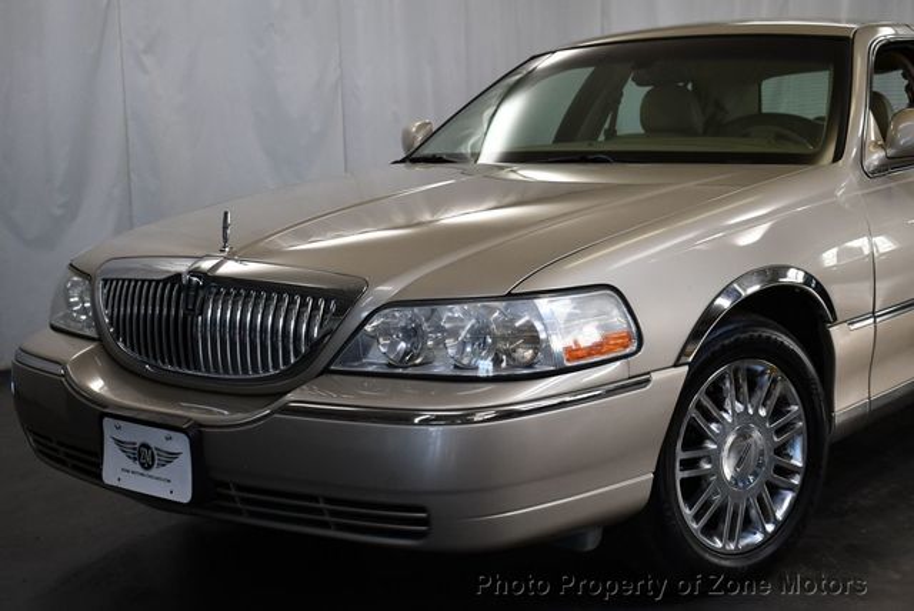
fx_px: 1321
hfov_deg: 38.2
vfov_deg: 26.0
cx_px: 457
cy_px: 306
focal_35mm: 52
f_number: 4
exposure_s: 1/250
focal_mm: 26
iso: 560
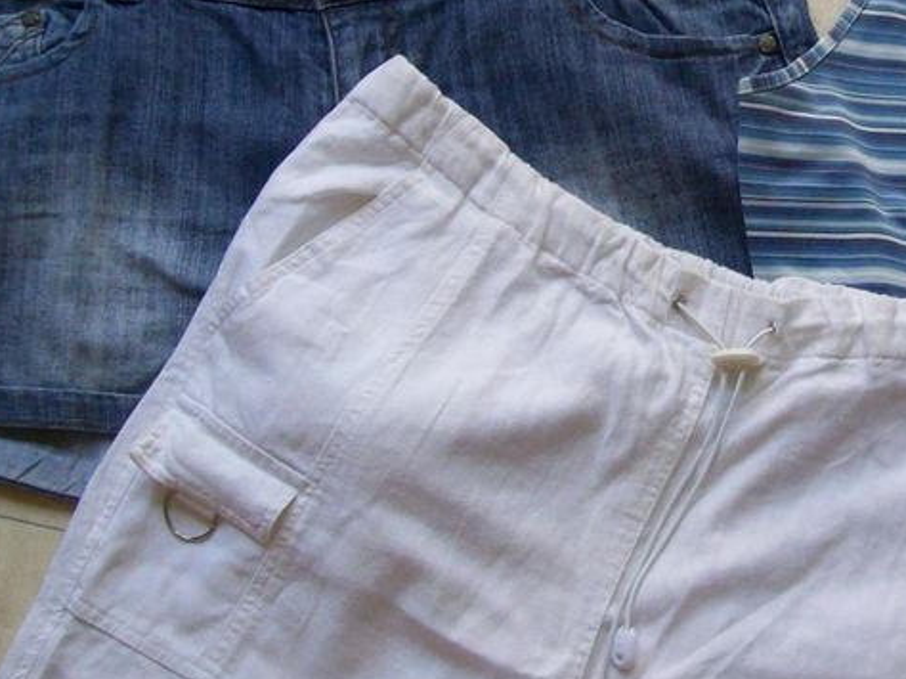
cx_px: 749
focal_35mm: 76
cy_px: 180
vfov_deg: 19.3
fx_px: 1988
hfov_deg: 25.2
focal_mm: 6
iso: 160
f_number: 2.7
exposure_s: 1/58.7
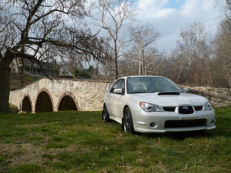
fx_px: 234
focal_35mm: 35
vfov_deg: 40.7
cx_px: 116
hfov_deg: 52.6
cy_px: 86
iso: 100
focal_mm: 5.8
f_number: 2.8
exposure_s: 1/800
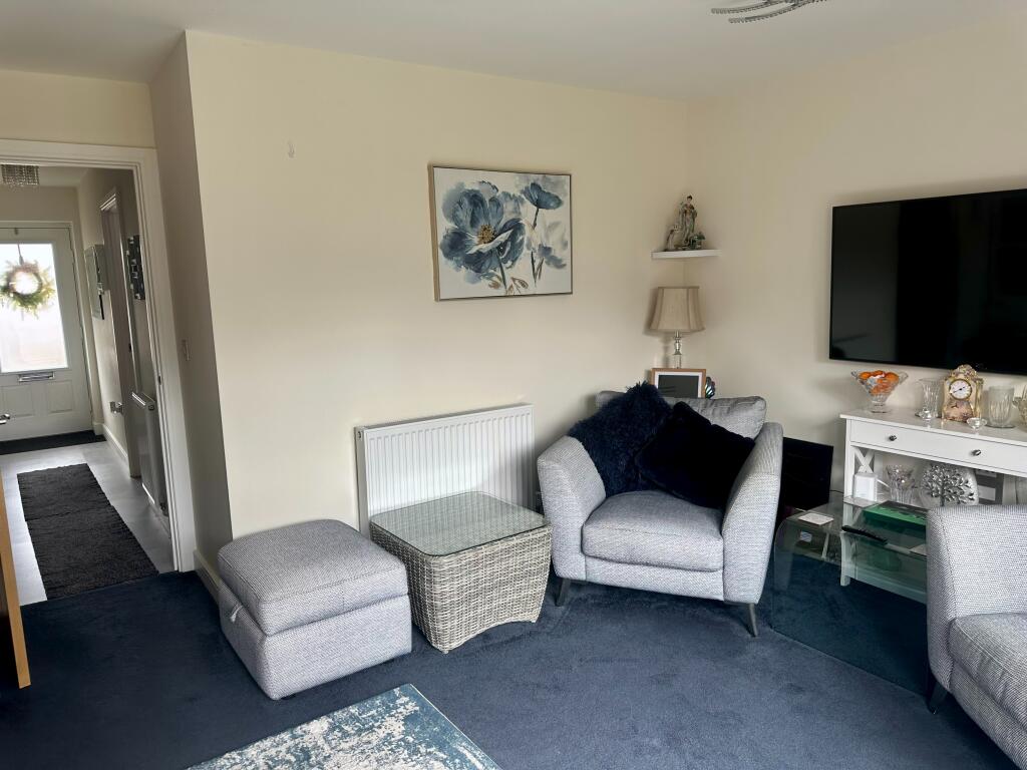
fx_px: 712
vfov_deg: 56.8
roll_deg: +1.6
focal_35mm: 24
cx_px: 514
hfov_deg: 71.6
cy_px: 385
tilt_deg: -8.7
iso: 64
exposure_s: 1/121
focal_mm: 6.86
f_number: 1.78
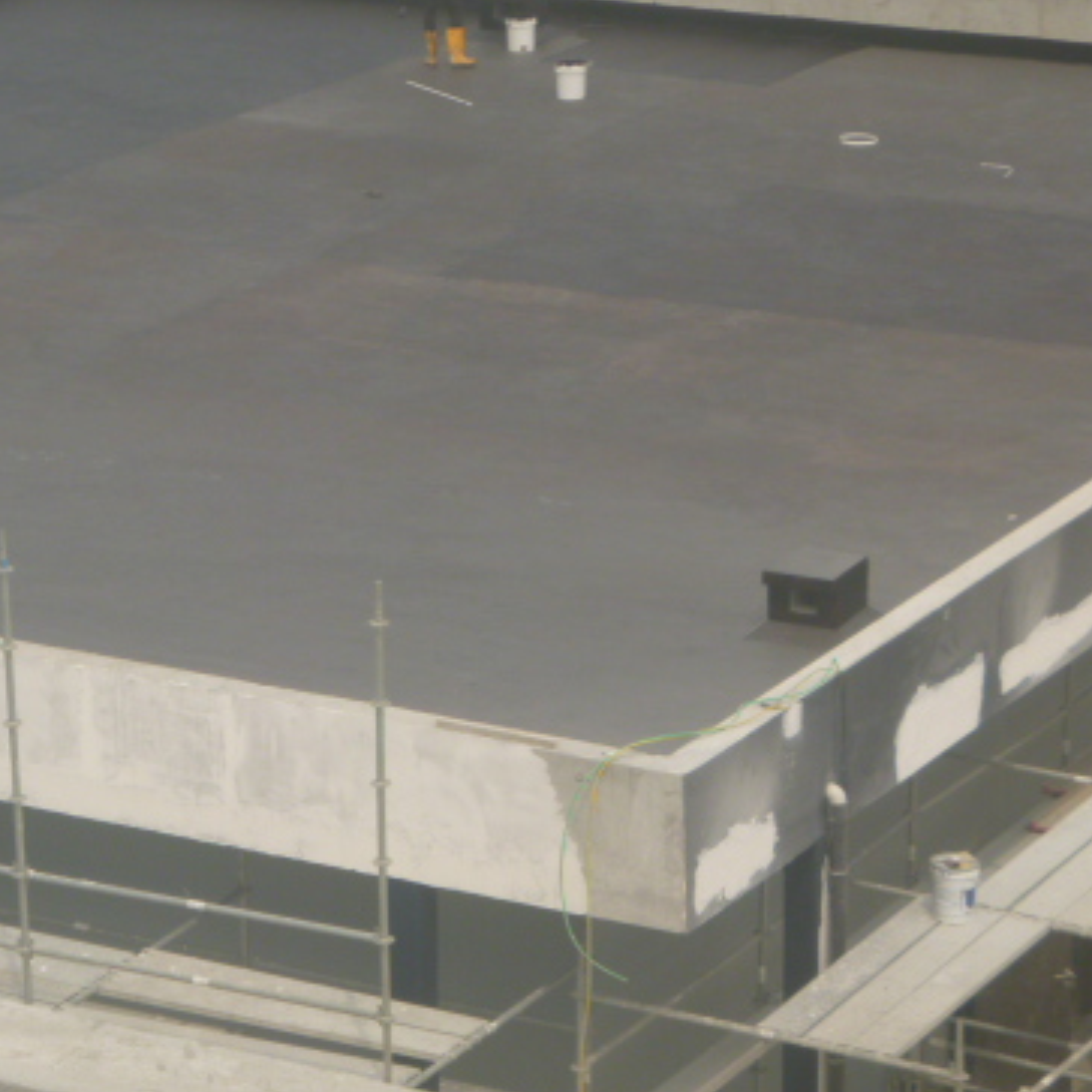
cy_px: 475
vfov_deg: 11.2
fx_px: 5568
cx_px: 286
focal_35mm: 156
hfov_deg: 11.2
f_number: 5.7
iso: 100
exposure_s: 1/250
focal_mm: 18
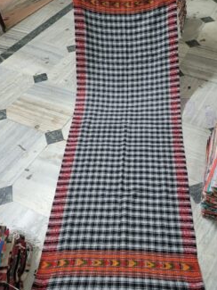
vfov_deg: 56.8
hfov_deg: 44.0
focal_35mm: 32
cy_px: 152
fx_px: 267
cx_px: 125
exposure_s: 1/50
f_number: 1.8
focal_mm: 5.4
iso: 640
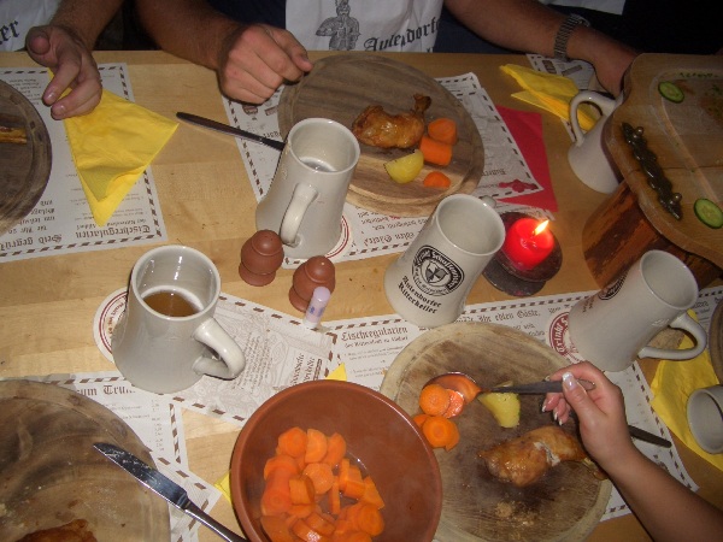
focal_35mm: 35
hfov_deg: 52.6
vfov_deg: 40.7
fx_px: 731
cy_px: 271
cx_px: 362
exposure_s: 1/60
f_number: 2.6
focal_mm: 5.8
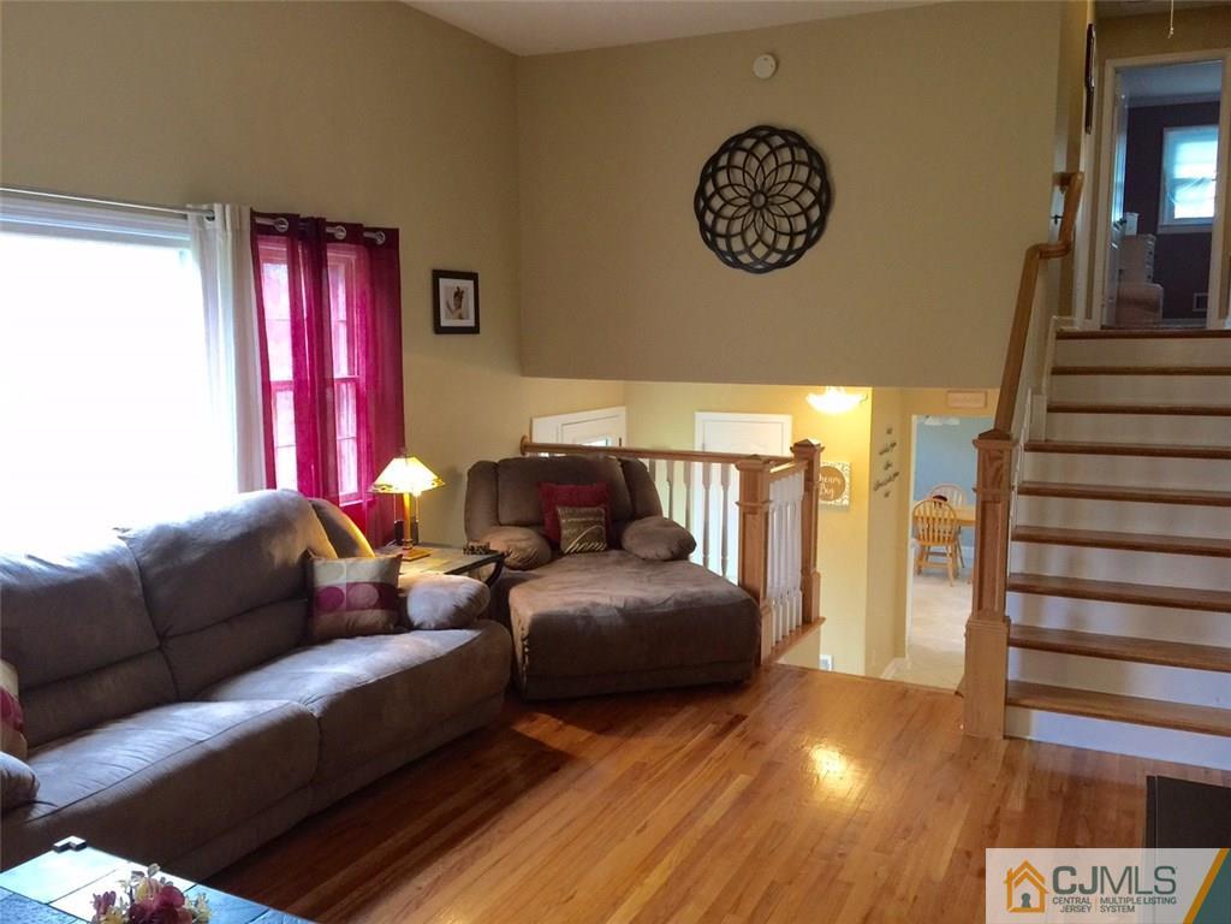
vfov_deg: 48.2
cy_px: 462
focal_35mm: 29
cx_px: 616
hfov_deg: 61.7
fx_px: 1031
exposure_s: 1/15
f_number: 2.2
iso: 64
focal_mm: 4.15
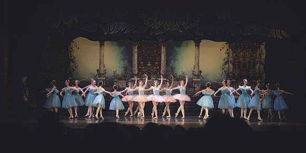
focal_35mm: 77
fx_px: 606
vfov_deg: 14.4
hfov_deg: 28.4
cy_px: 95
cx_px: 150
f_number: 2.8
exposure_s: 1/320
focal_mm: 70
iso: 250
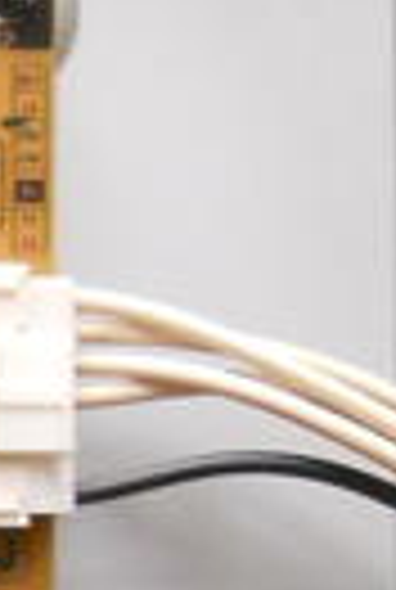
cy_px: 718
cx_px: -904
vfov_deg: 9.6
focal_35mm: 211
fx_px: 3463
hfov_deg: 5.9
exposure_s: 1/30
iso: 320
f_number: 3.1
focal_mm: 6.72
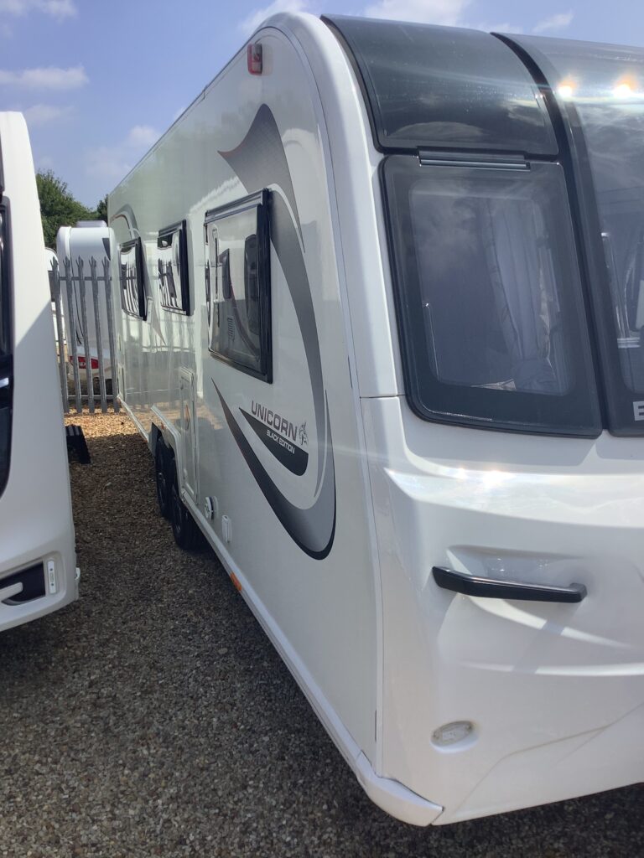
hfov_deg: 45.4
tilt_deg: -13.2
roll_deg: -0.6
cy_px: 429
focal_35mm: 31
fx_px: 769
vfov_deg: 58.4
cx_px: 322
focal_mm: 3.3
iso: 25
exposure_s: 1/1381
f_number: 2.4
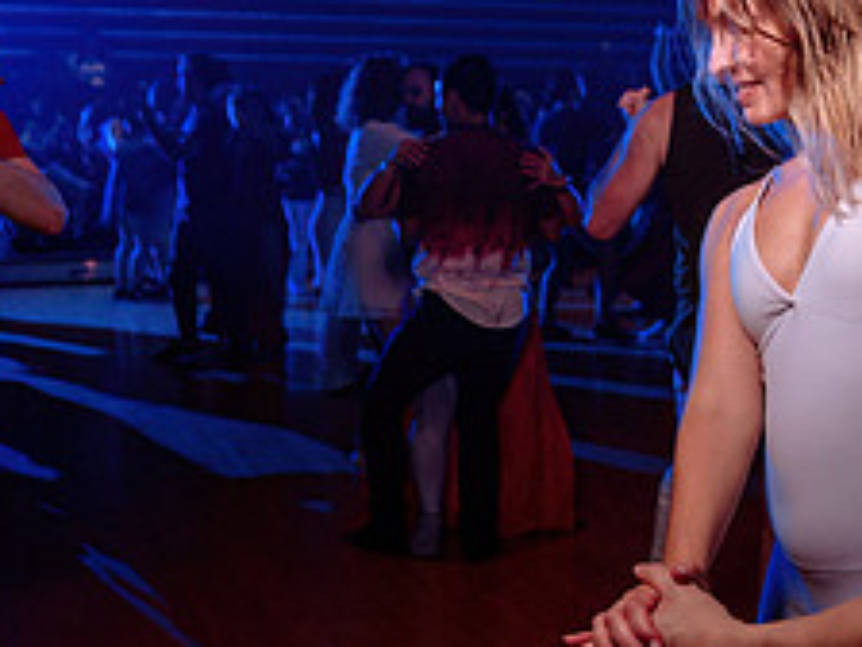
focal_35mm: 66
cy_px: 194
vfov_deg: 22.1
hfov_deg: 28.4
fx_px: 1644
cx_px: 758
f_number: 2.8
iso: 800
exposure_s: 1/60
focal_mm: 24
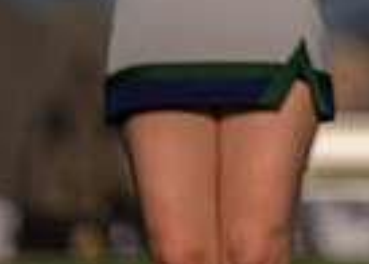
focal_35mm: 905
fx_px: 9489
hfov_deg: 2.2
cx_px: 629
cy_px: -251
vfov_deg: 1.6
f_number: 2.8
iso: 100
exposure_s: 1/5000
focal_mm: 197
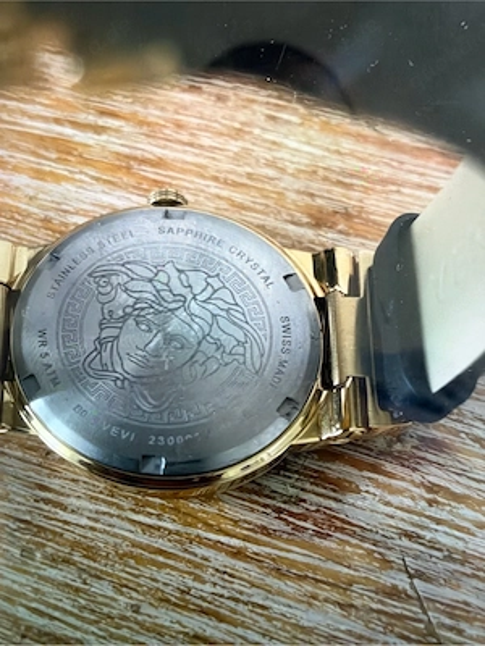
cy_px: 323
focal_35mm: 25
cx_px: 242
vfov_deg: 69.4
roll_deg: -5.5
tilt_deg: -38.4
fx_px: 467
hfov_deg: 54.9
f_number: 2.2
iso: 640
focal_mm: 2.22
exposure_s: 1/60
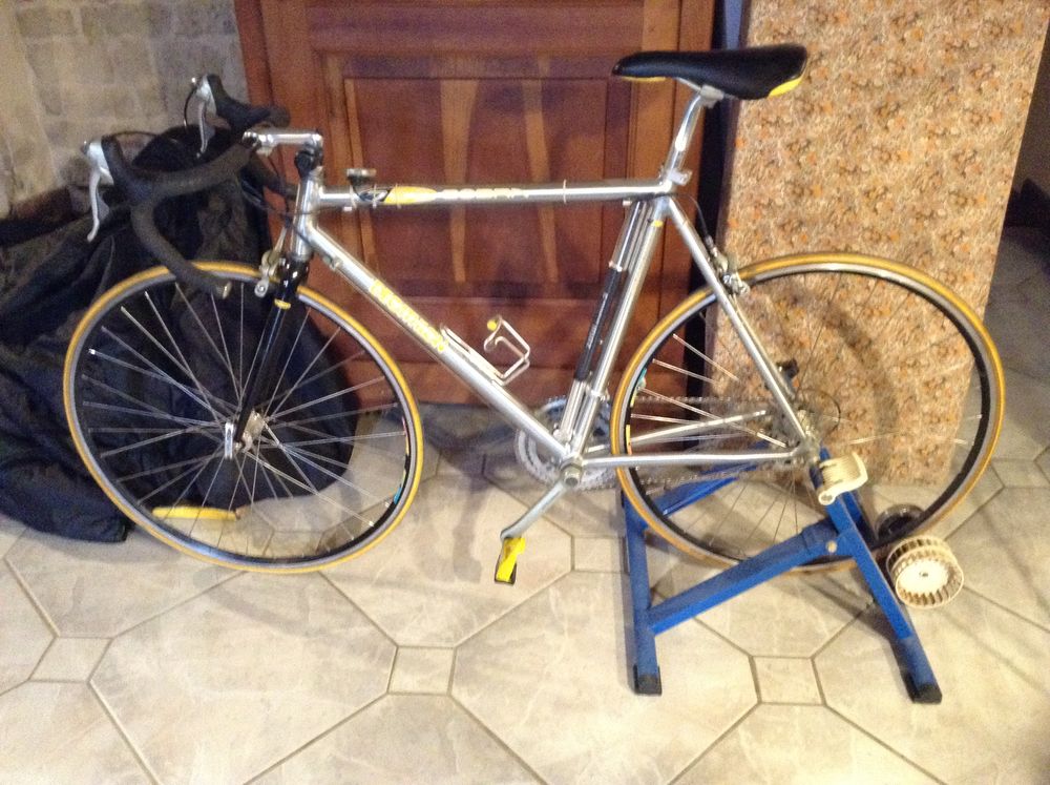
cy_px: 392
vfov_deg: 42.8
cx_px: 525
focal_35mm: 33
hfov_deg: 55.4
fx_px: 1000
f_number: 2.4
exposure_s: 1/15
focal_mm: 3.3
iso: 500
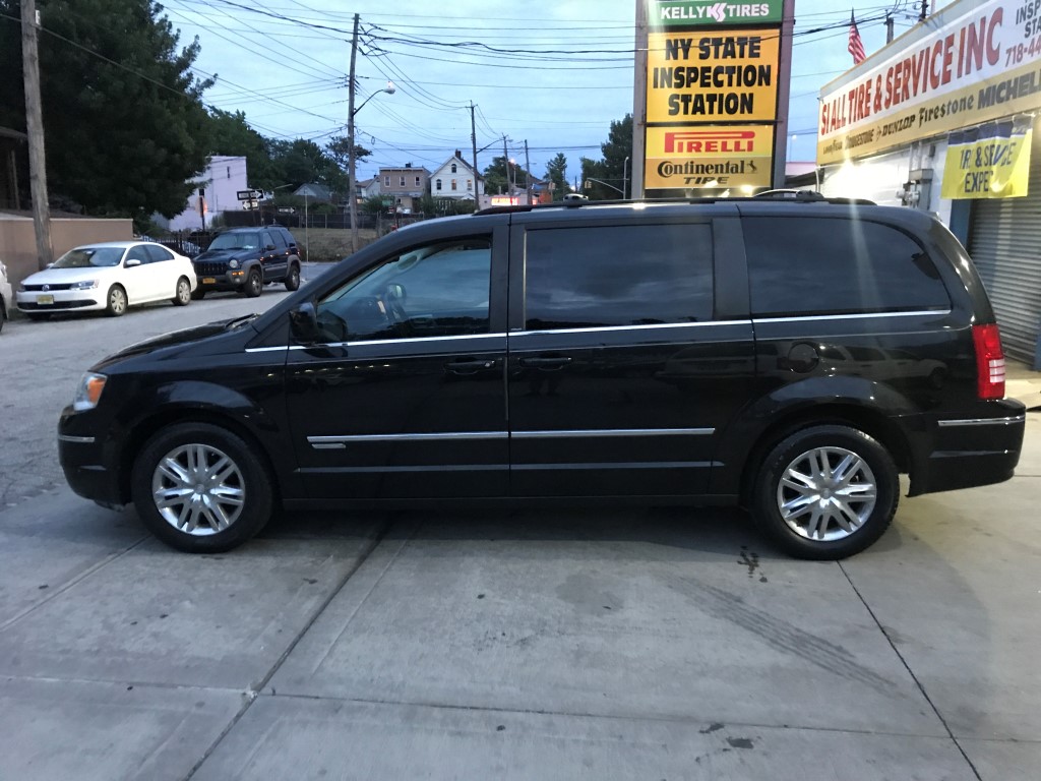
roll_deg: -0.8
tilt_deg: -9.4
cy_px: 390
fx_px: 842
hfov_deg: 63.4
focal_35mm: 28
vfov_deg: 49.7
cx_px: 520
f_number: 1.8
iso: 100
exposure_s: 1/5
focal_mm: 3.99
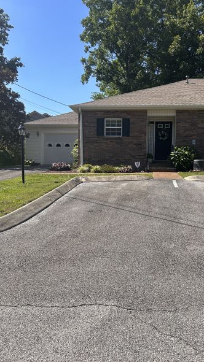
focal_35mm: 32
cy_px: 184
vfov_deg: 61.0
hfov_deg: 36.5
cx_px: 124
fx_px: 308
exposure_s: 1/3077
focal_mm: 5.7
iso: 50
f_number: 1.5
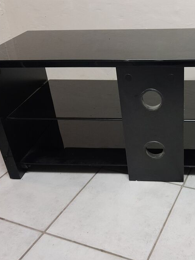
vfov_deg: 47.9
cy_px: 133
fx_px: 293
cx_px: 165
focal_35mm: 39
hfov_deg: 35.2
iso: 500
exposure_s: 1/33
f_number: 1.8
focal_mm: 3.98
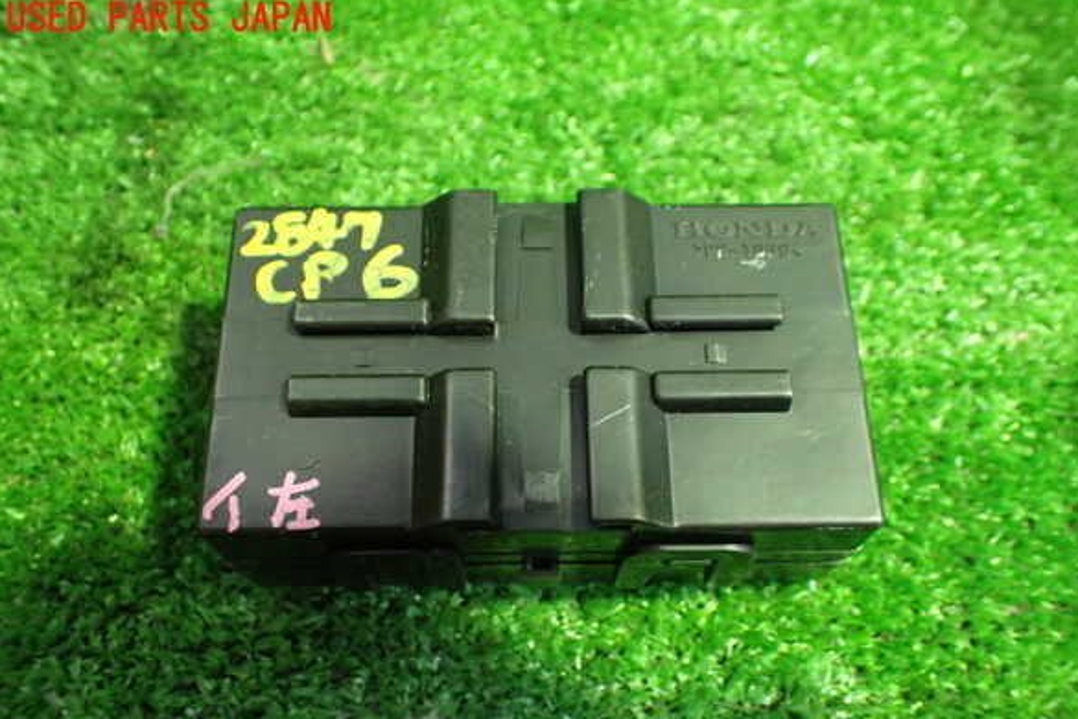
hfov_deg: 58.7
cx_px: 549
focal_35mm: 32
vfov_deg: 41.0
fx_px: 958
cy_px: 411
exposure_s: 1/50
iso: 800
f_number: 2.3
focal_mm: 5.4
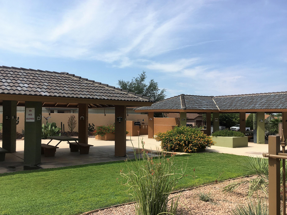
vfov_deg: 44.2
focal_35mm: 32
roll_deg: -0.5
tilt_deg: +1.6
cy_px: 110
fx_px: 265
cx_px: 139
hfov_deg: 56.8
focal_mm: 4.15
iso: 25
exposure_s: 1/1972
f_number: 2.2
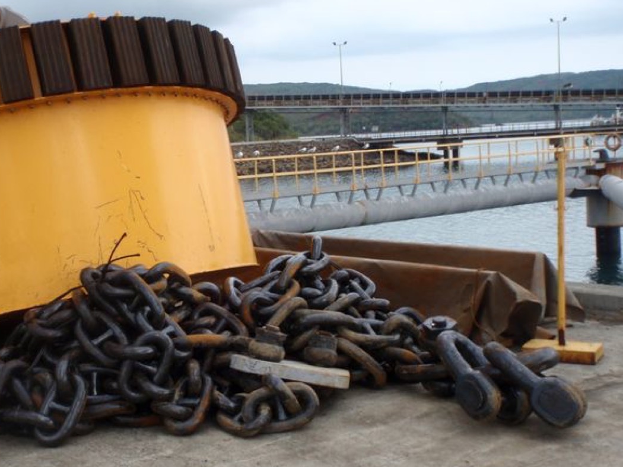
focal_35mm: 48
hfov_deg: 39.3
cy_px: 218
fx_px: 864
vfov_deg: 30.3
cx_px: 227
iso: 64
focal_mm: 6.53
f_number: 6.3
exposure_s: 1/125
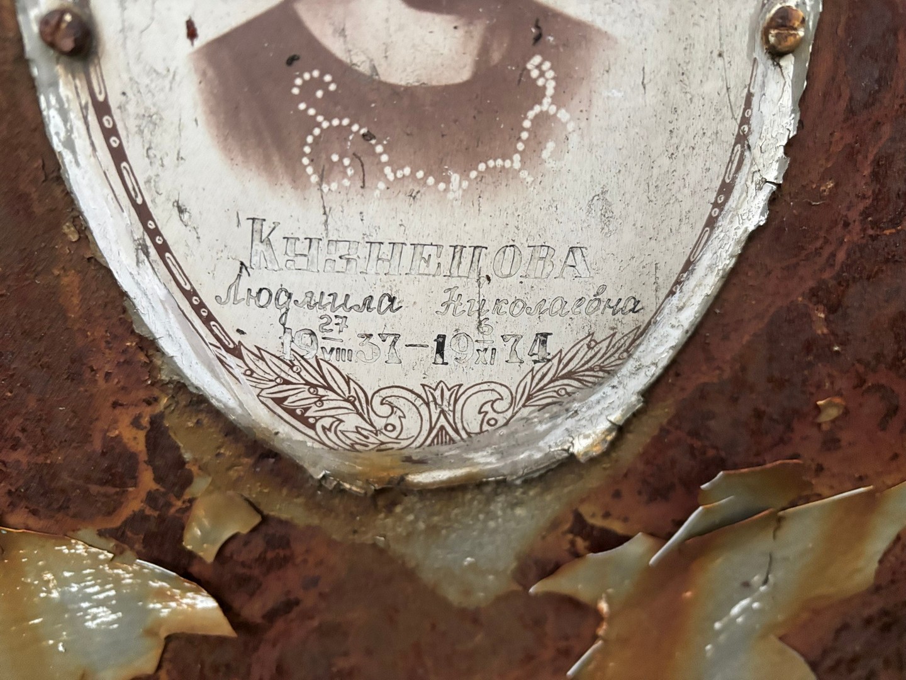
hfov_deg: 67.3
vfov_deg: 53.1
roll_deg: -1.5
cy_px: 340
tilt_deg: -24.5
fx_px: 680
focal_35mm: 26
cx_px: 453
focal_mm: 5.96
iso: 500
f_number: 1.6
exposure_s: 1/58
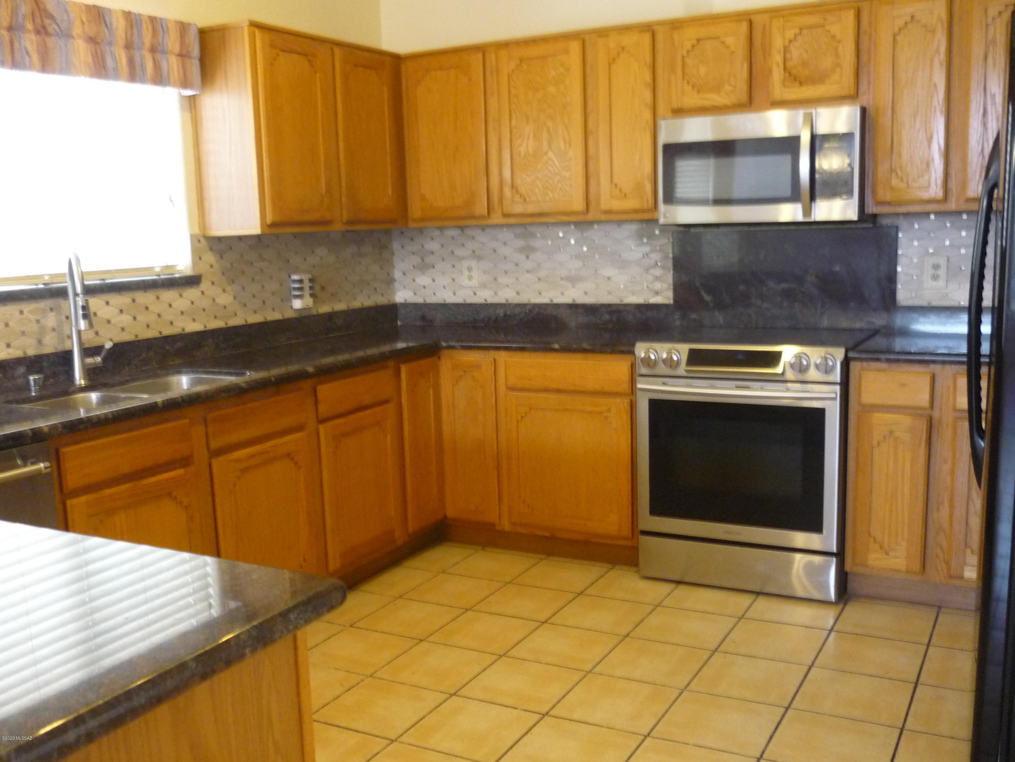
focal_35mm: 33
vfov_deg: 42.9
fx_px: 968
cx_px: 508
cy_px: 381
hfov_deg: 55.4
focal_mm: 5.5
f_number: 2.8
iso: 400
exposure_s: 1/13
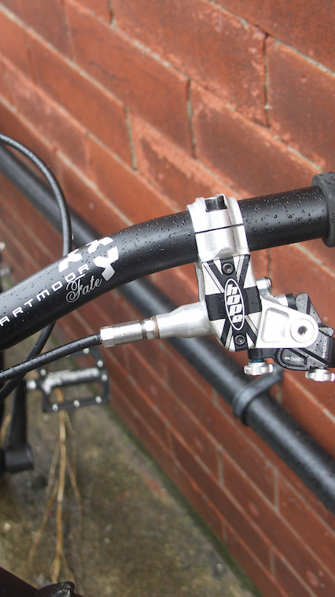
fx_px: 838
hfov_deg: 22.6
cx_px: 134
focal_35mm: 53
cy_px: 298
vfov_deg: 39.2
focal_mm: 9.4
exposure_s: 1/50
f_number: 2.8
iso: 50
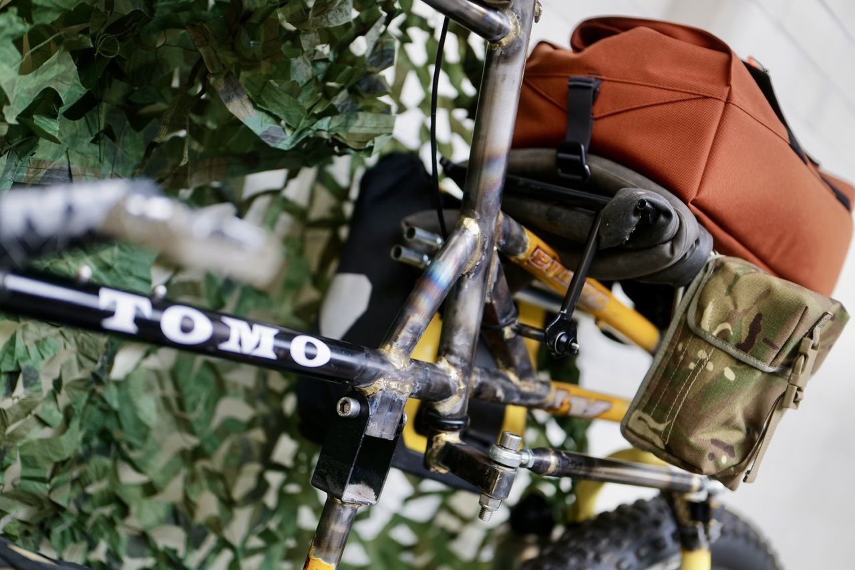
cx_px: 428
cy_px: 285
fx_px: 1187
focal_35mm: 50
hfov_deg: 39.6
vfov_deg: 27.0
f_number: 1.6
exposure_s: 1/160
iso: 100
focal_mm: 50
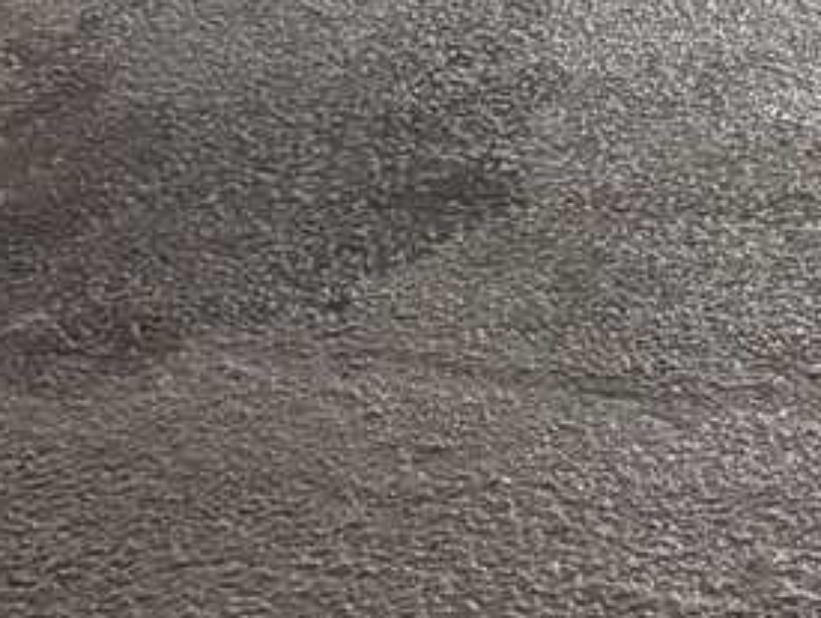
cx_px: 1179
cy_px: -866
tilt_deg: -11.4
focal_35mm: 145
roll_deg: +3.8
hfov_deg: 13.0
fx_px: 3444
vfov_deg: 9.2
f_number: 1.6
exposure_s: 1/60
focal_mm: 5.96
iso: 500
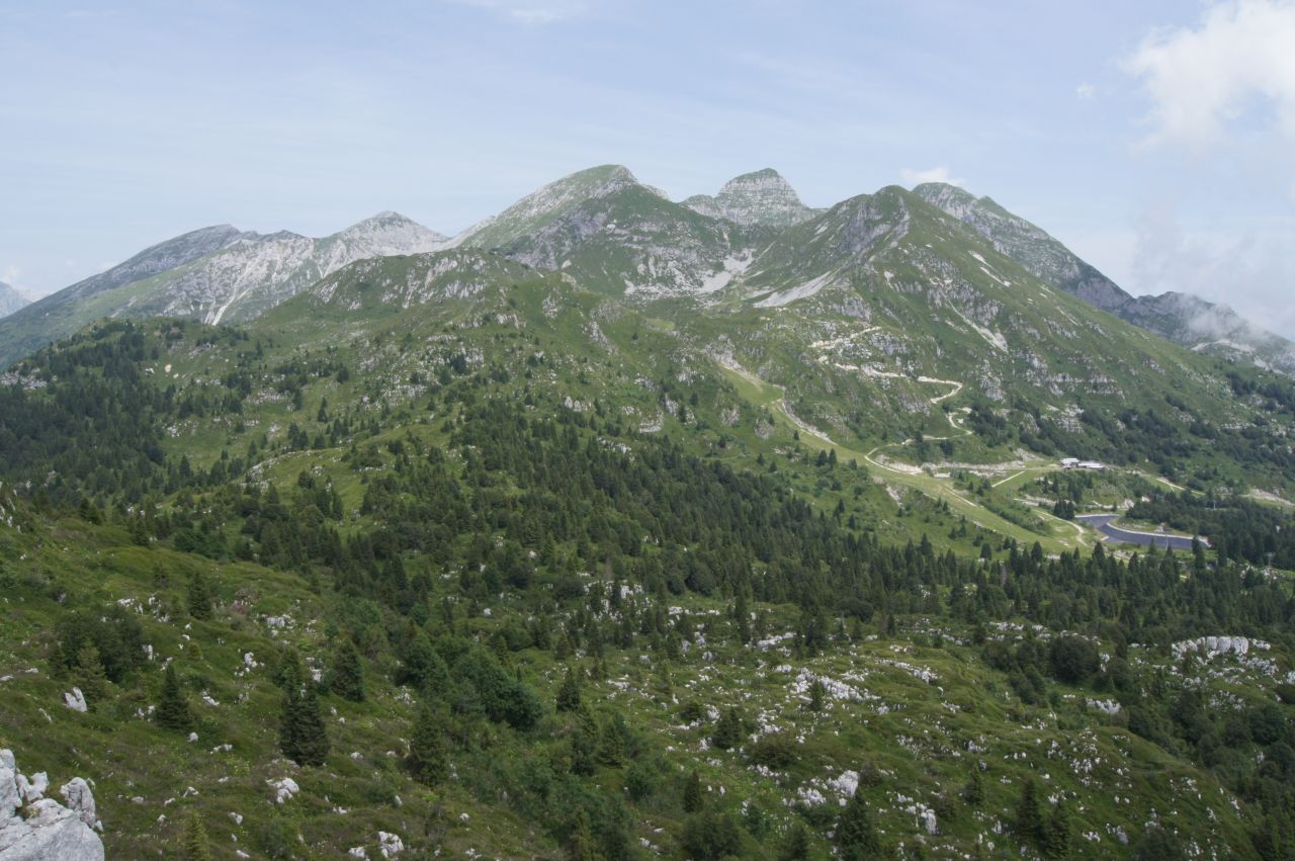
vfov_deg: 39.9
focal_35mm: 33
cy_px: 430
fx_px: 1186
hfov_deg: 57.3
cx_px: 648
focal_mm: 22
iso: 200
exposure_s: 1/80
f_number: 20
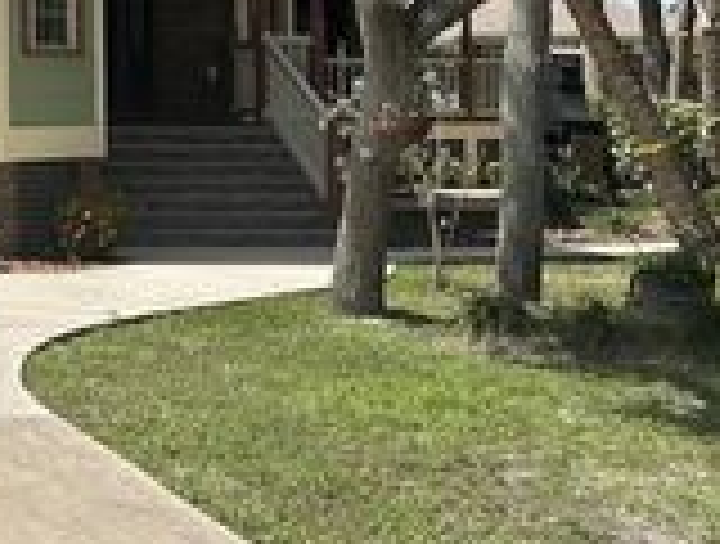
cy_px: -236
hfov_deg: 23.3
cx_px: 54
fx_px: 1690
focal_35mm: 81
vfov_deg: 16.8
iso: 50
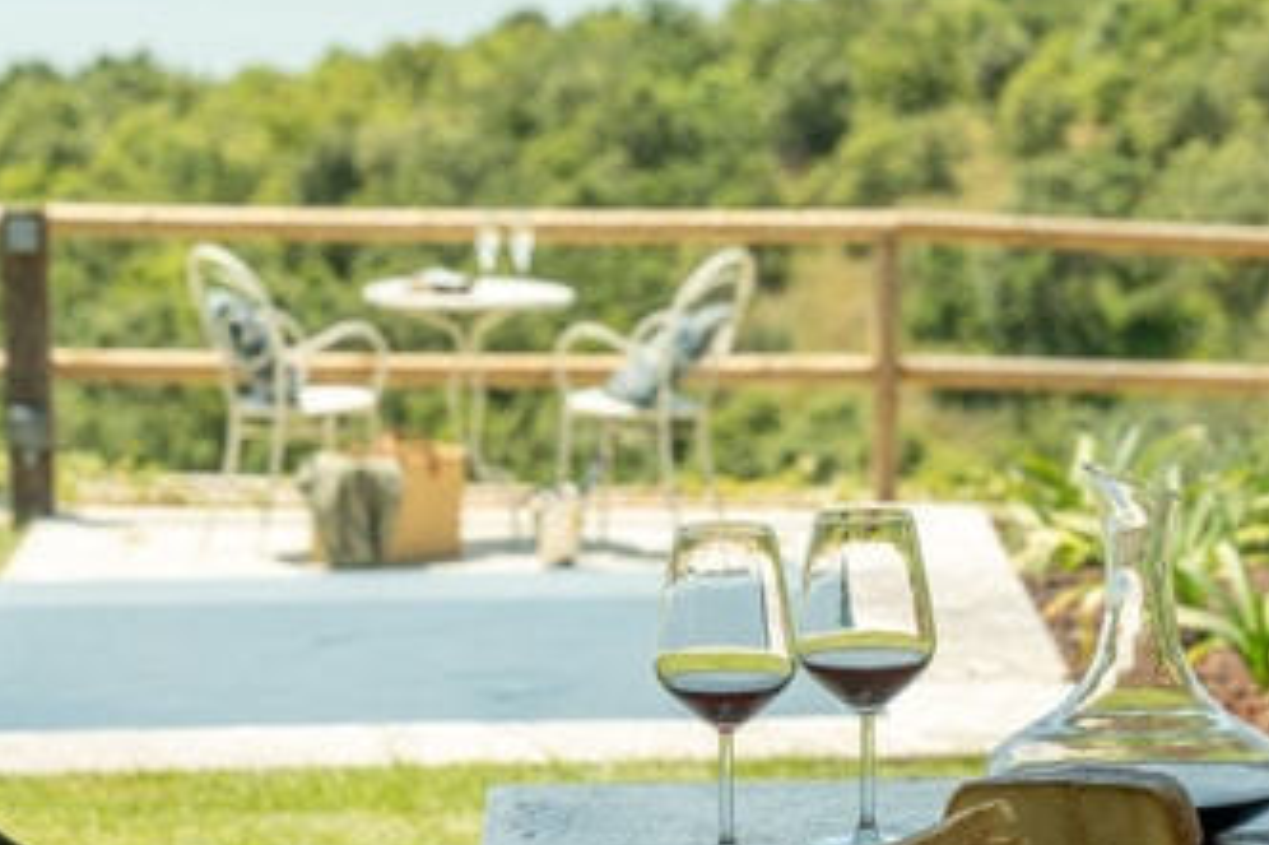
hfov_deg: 13.0
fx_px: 5566
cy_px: 465
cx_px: 879
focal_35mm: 158
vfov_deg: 8.7
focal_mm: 105
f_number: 8
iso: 200
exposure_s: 1/320
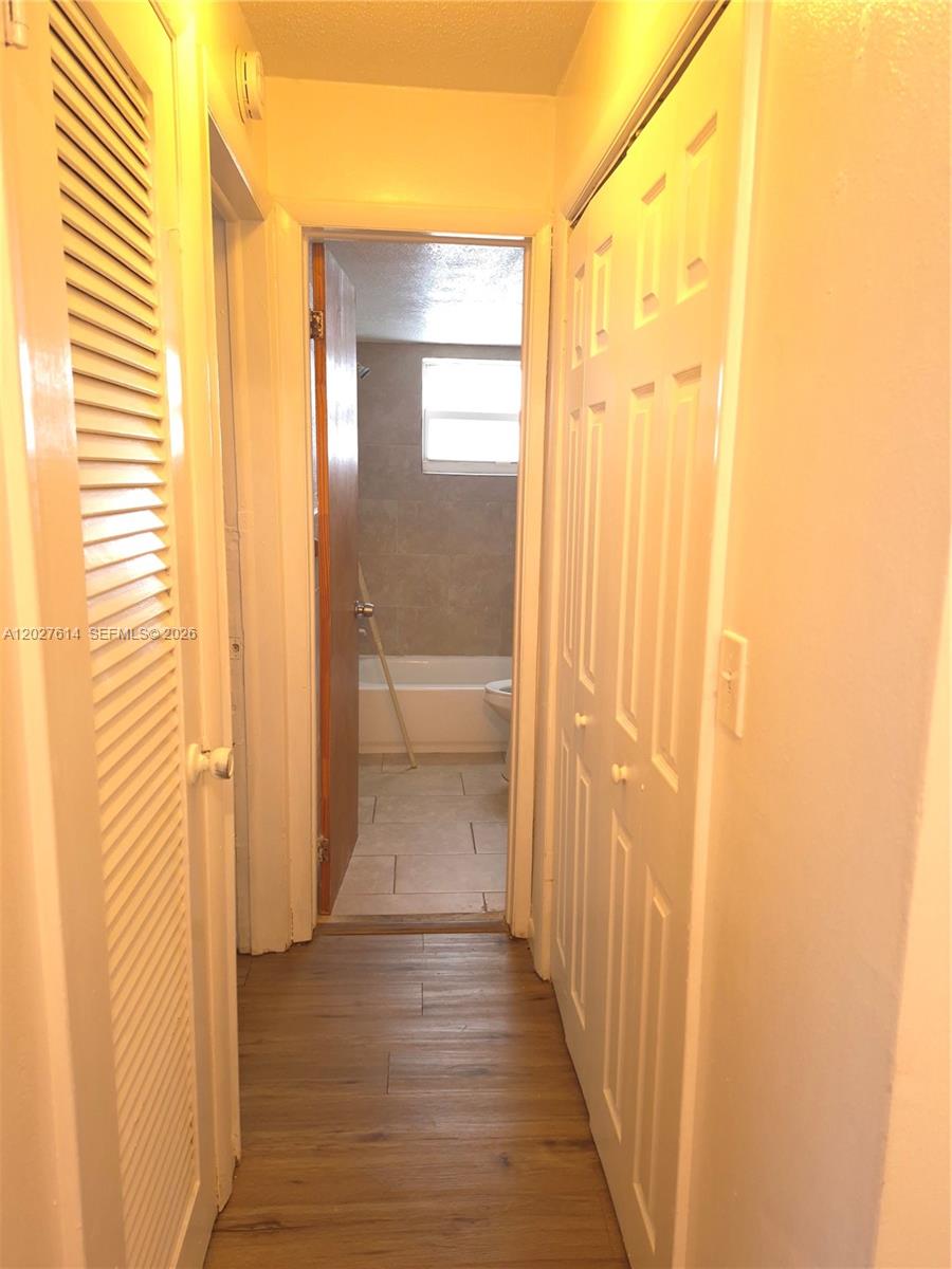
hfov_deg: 58.9
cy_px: 634
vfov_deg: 73.9
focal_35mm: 23
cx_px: 476
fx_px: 843
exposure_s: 1/30
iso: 250
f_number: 1.8
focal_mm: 5.4
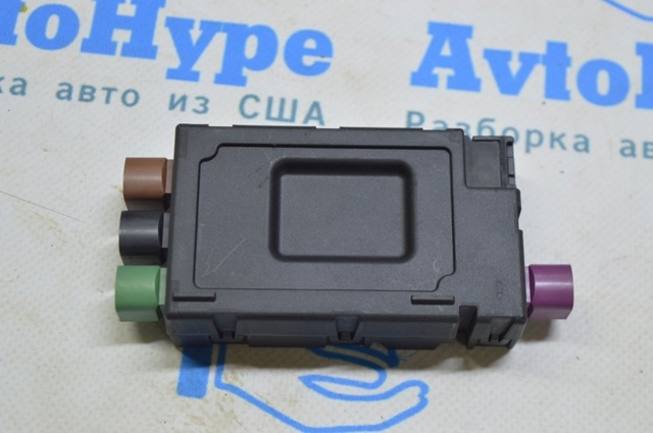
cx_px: 326
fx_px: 1304
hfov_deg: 28.1
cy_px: 216
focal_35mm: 72
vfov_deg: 18.9
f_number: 5.6
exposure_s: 1/20
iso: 400
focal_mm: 48
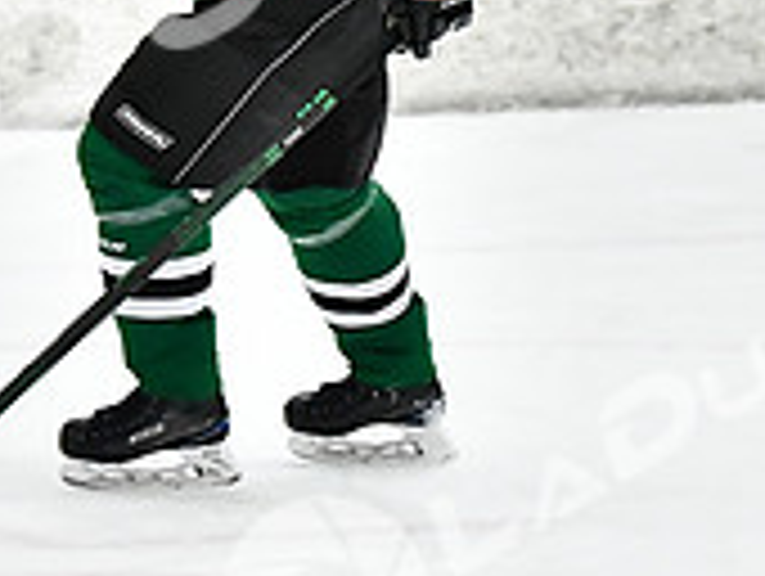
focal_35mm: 492
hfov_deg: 4.0
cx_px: 212
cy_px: -61
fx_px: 10888
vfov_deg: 3.0
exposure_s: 1/1250
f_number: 2.8
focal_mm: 100
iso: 5000
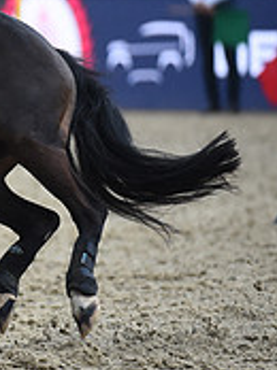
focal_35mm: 994
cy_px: 40
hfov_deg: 1.5
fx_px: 10632
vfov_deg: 2.0
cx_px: -277
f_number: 4.5
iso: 1800
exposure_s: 1/1250
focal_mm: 310
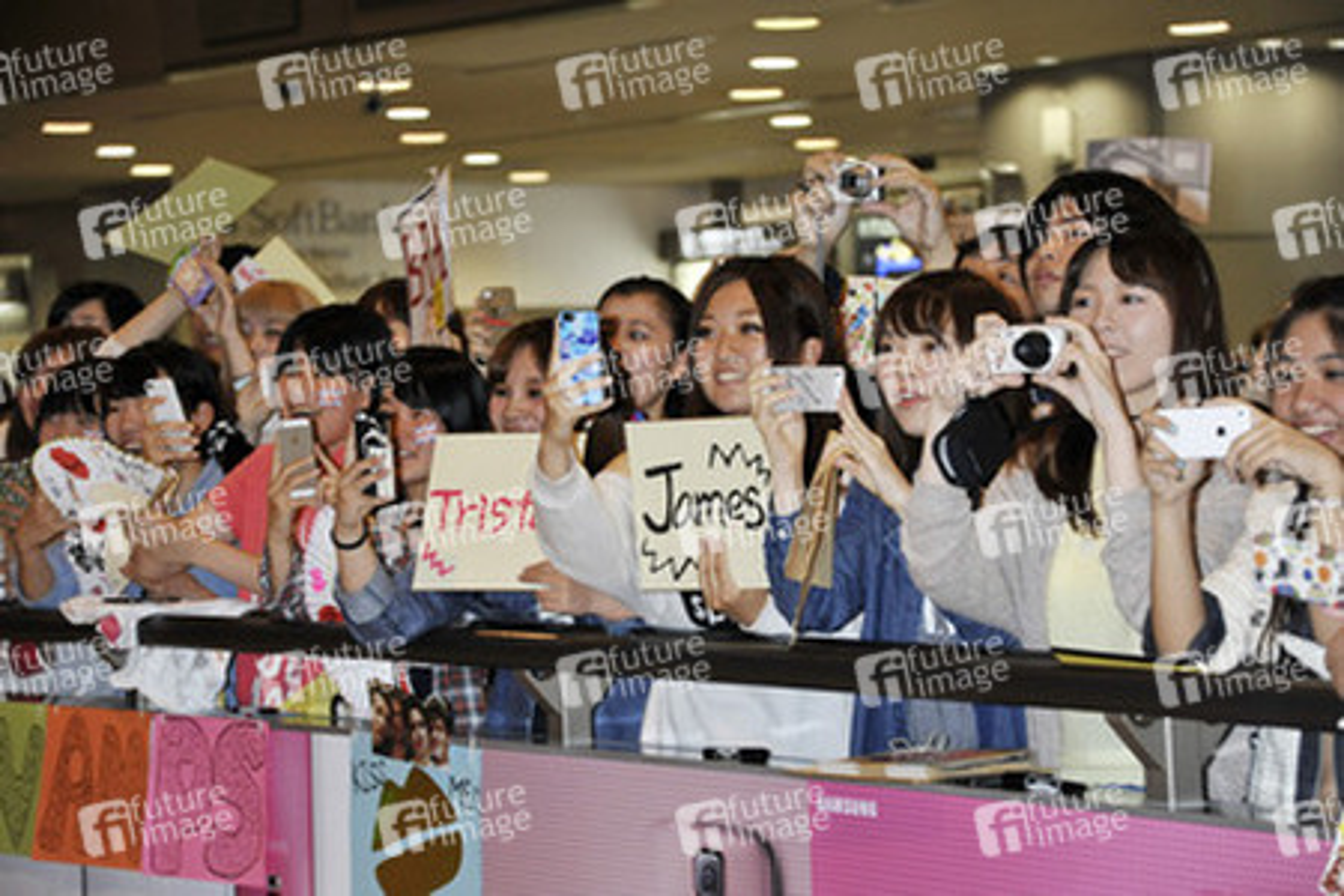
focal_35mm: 116
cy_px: 448
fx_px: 4330
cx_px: 672
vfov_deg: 11.8
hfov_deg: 17.6
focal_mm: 116
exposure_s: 1/200
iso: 2000
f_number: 5.6
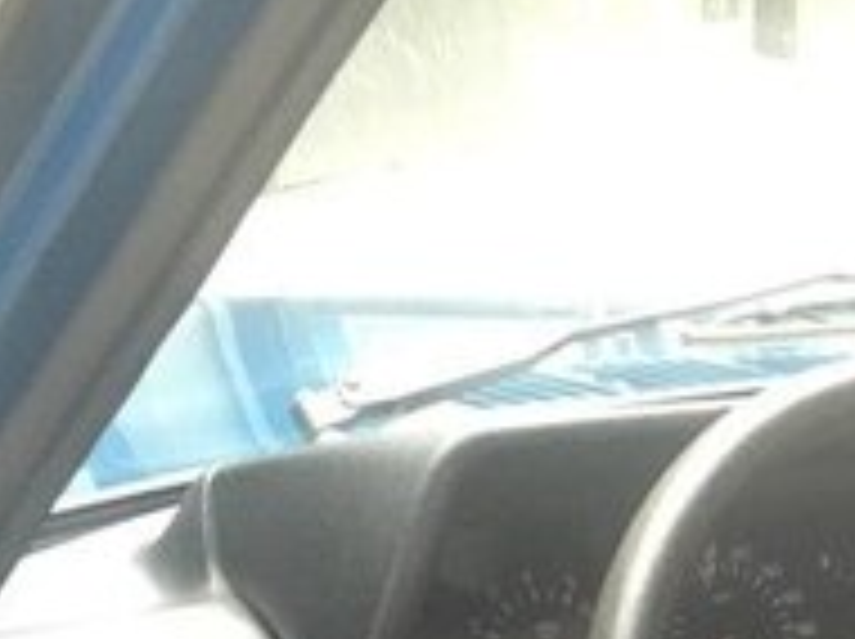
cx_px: 1264
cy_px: 992
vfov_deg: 13.6
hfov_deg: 17.6
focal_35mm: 101
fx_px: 2492
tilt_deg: -24.1
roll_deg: -5.8
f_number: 2.2
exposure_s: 1/30
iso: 160
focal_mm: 4.15
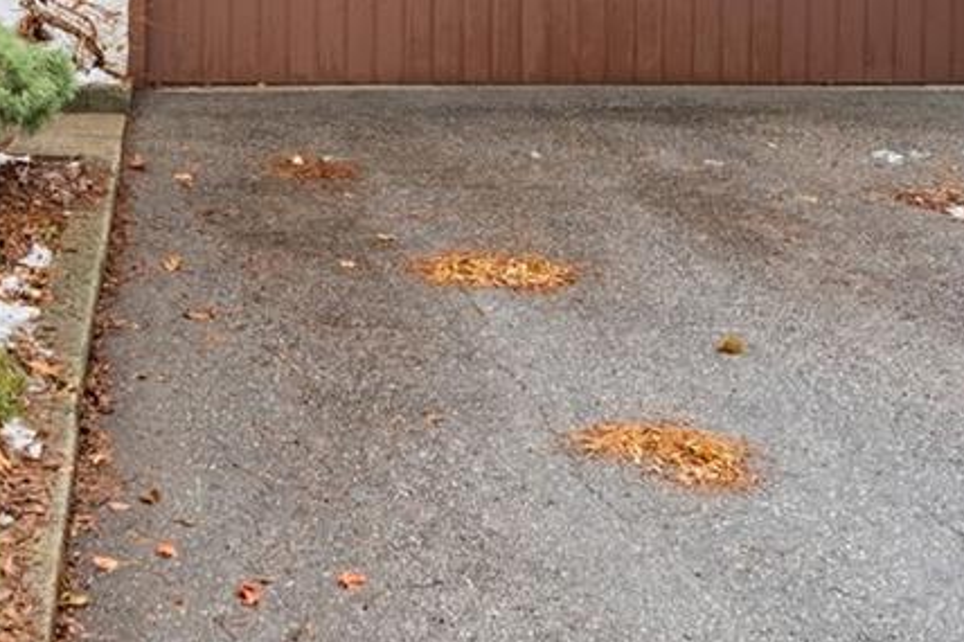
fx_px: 1472
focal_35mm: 55
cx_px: 315
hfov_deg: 35.9
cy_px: -64
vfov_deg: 23.1
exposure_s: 1/5000
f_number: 4
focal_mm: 23
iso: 800
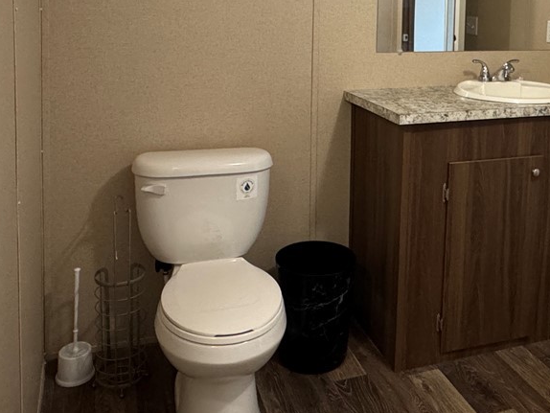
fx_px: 620
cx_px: 332
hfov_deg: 47.5
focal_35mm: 39
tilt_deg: -4.3
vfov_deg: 34.6
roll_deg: -2.1
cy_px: 34
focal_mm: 2.22
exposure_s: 1/60
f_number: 2.2
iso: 500
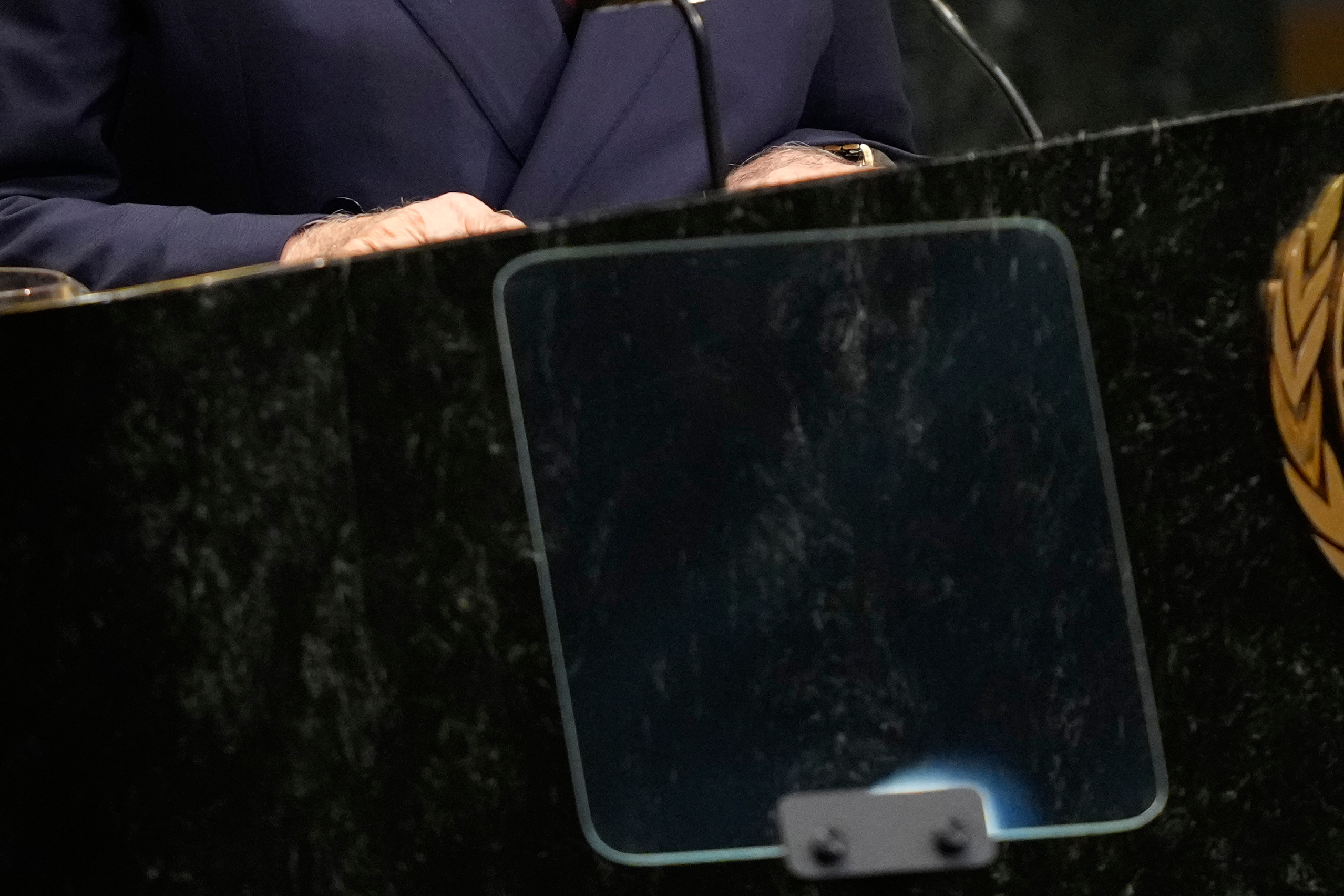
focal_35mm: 1318
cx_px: 854
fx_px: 49196
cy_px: 17
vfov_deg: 1.0
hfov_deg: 1.6
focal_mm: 400
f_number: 2.8
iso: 4000
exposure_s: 1/400
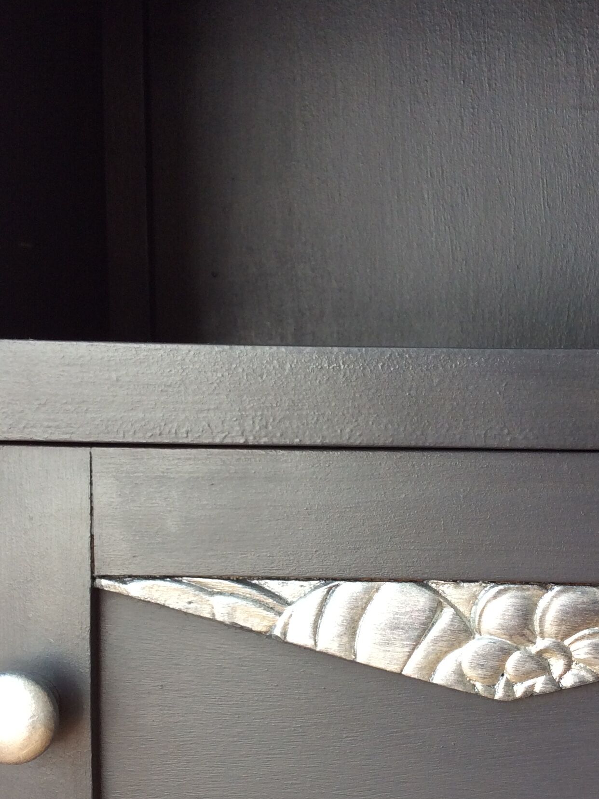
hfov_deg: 29.0
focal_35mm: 50
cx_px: 359
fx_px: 1154
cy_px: 558
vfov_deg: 37.6
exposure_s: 1/100
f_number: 2.4
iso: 40
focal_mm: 3.3
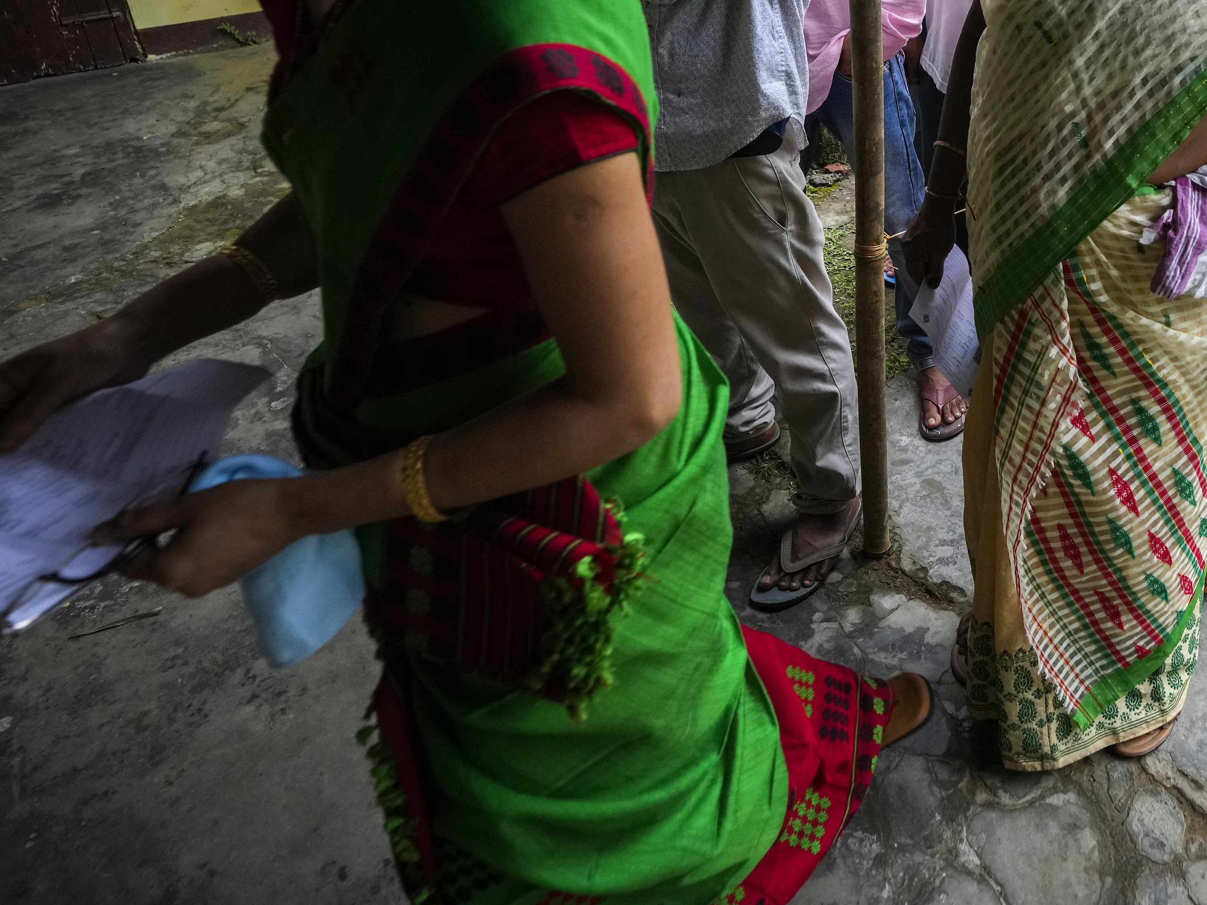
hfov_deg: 53.0
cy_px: 124
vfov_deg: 42.4
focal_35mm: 31
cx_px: 1027
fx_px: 1081
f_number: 4.5
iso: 800
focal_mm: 16
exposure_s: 1/320
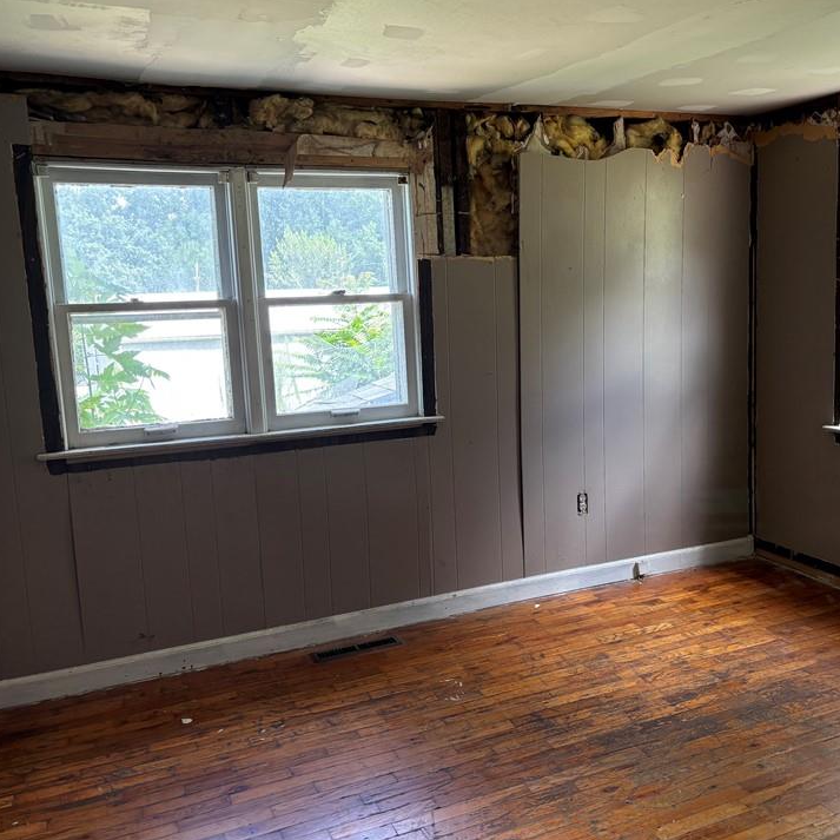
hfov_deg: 49.3
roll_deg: +2.4
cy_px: 409
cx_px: 521
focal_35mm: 33
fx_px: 906
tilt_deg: -10.3
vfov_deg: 49.7
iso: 100
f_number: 1.6
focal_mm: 5.96
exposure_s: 1/121
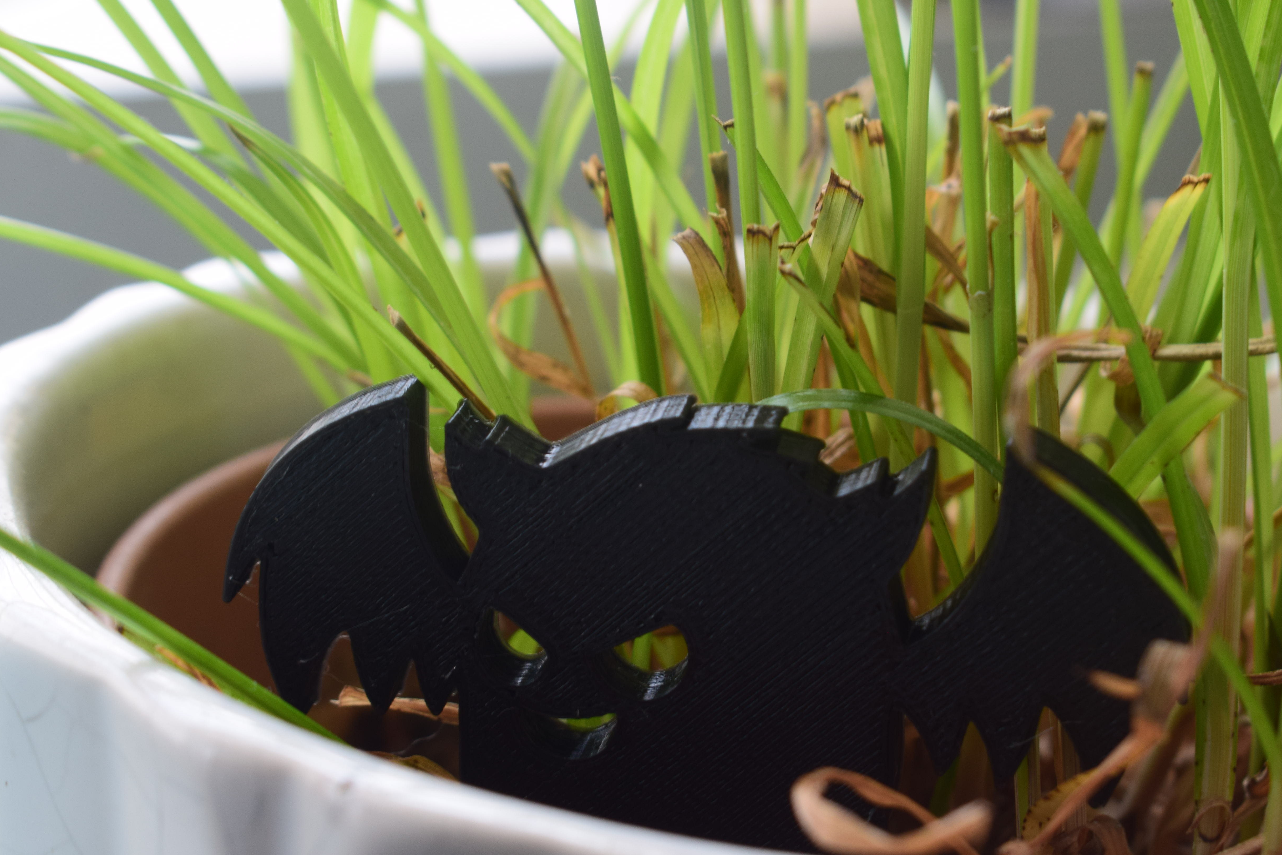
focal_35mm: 96
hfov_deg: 21.2
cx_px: 673
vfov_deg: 14.3
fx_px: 3418
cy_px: 438
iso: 400
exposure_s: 1/125
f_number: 9
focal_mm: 52
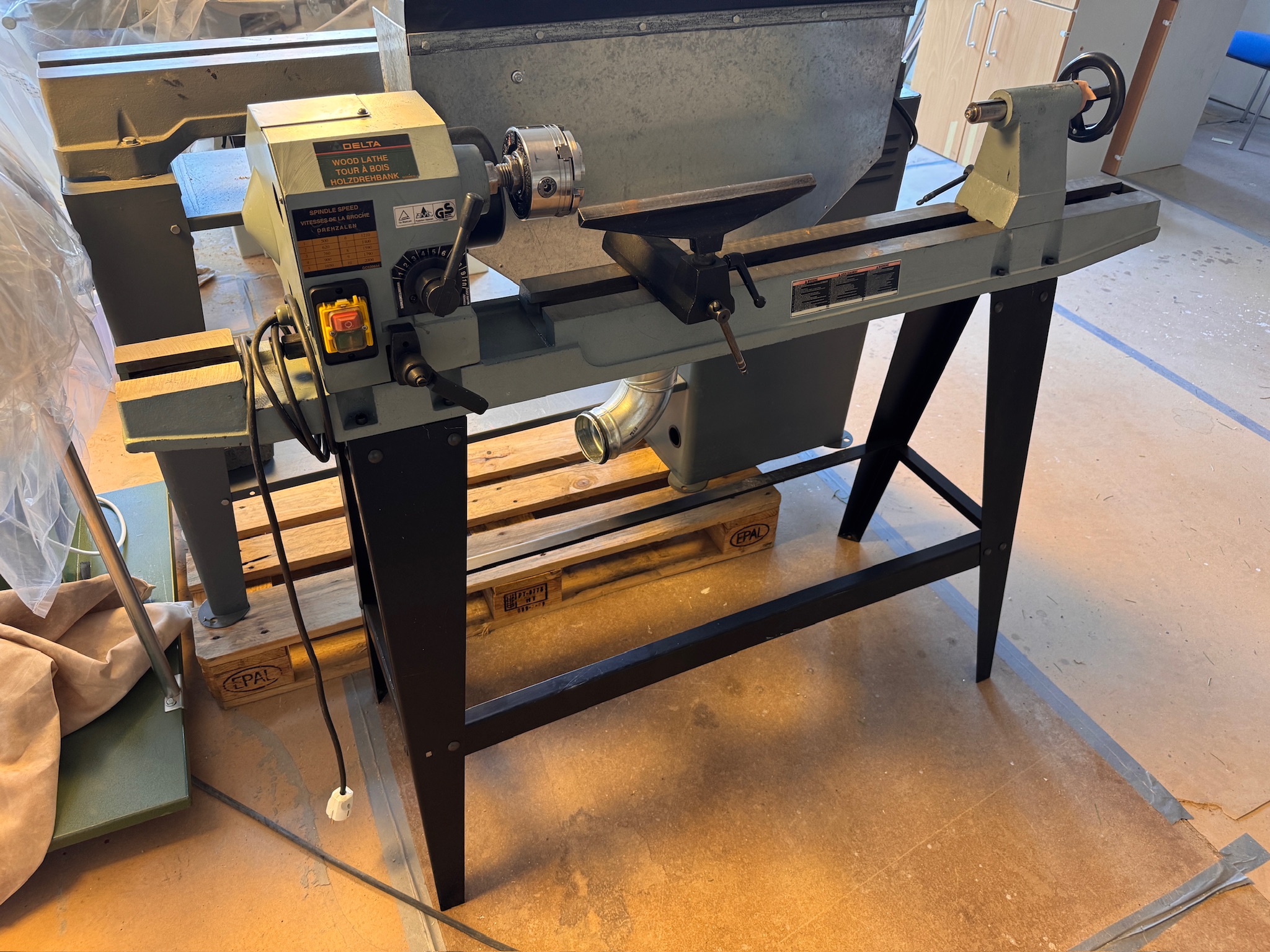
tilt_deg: -38.7
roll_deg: -3.1
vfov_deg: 56.8
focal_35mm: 24
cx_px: 635
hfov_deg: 71.6
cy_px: 476
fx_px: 881
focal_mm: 6.76
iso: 250
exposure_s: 1/50
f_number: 1.78
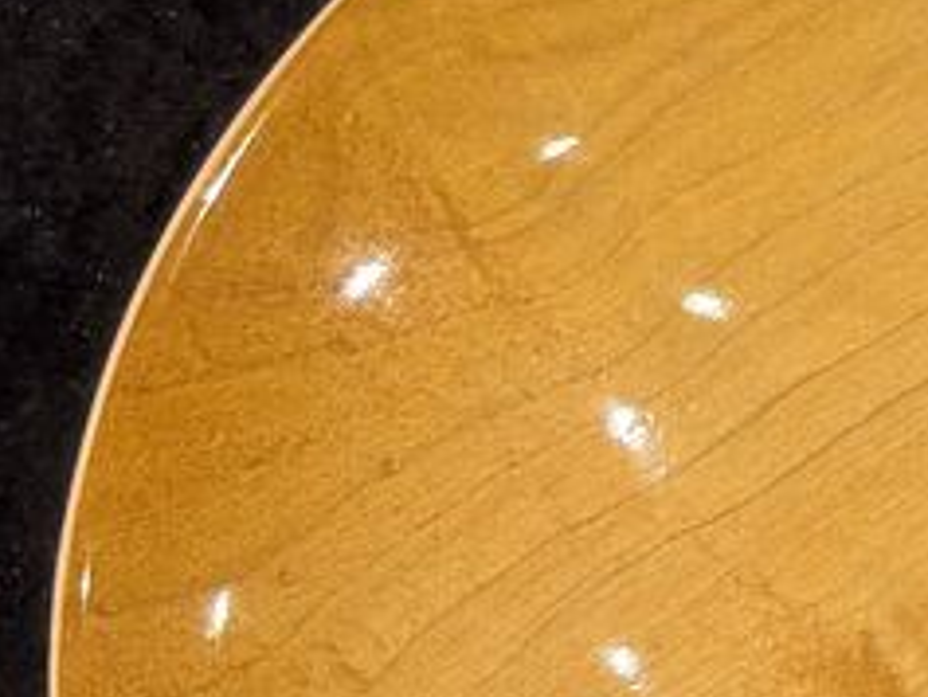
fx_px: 6518
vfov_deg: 6.1
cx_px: 2122
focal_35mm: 243
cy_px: 634
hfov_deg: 7.7
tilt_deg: -68.0
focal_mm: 5.96
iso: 100
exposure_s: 1/60
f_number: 1.6
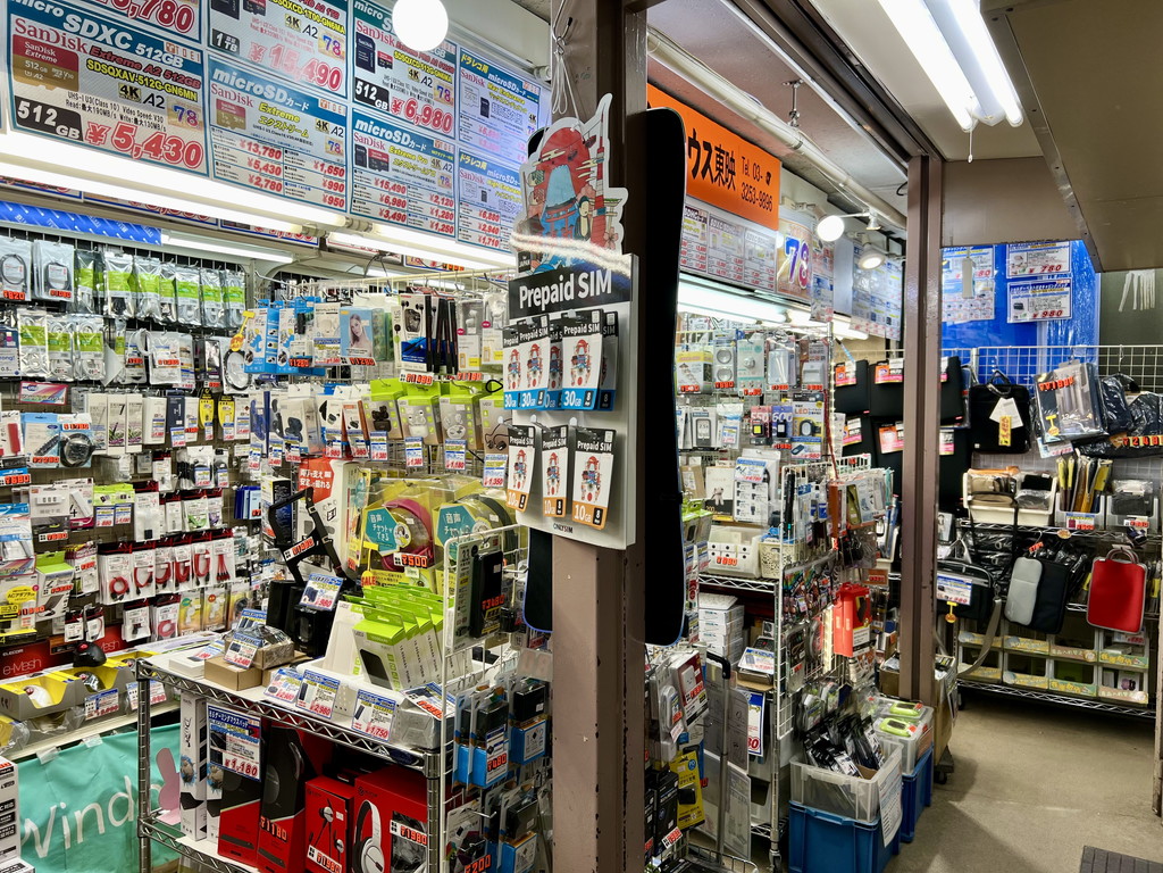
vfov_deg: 53.1
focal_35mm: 26
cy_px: 436
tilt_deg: -1.8
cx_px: 582
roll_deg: -0.5
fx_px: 874
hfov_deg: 67.3
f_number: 1.5
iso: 32
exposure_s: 1/139
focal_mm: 5.7
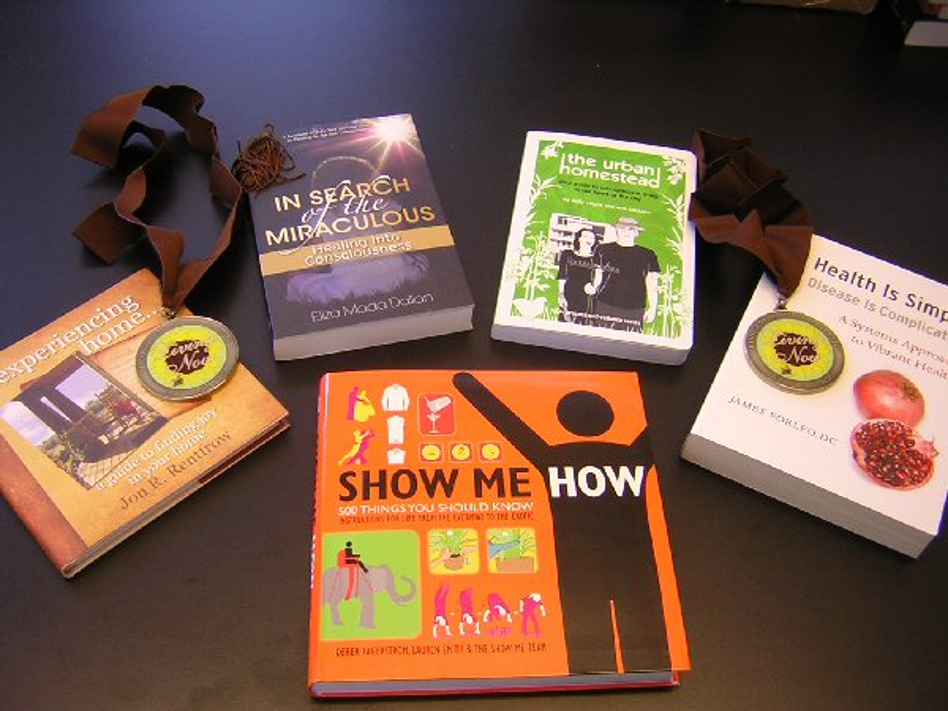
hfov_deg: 51.4
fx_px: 986
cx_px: 474
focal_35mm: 36
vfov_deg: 39.7
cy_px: 356
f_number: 2.6
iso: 100
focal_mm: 4.7
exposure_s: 1/9.8
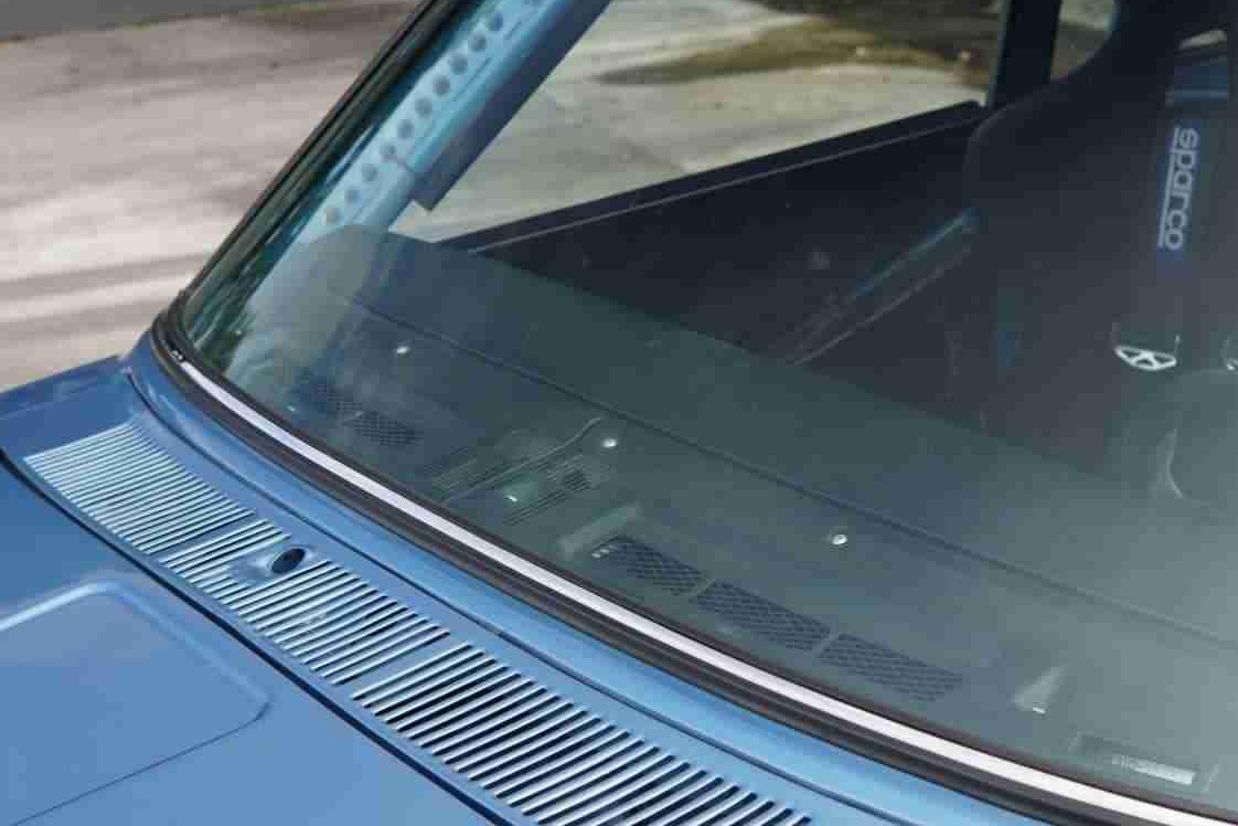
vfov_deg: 20.8
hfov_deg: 30.7
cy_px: 274
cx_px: 832
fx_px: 2235
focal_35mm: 65
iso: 200
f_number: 4.5
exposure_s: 1/160
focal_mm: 30
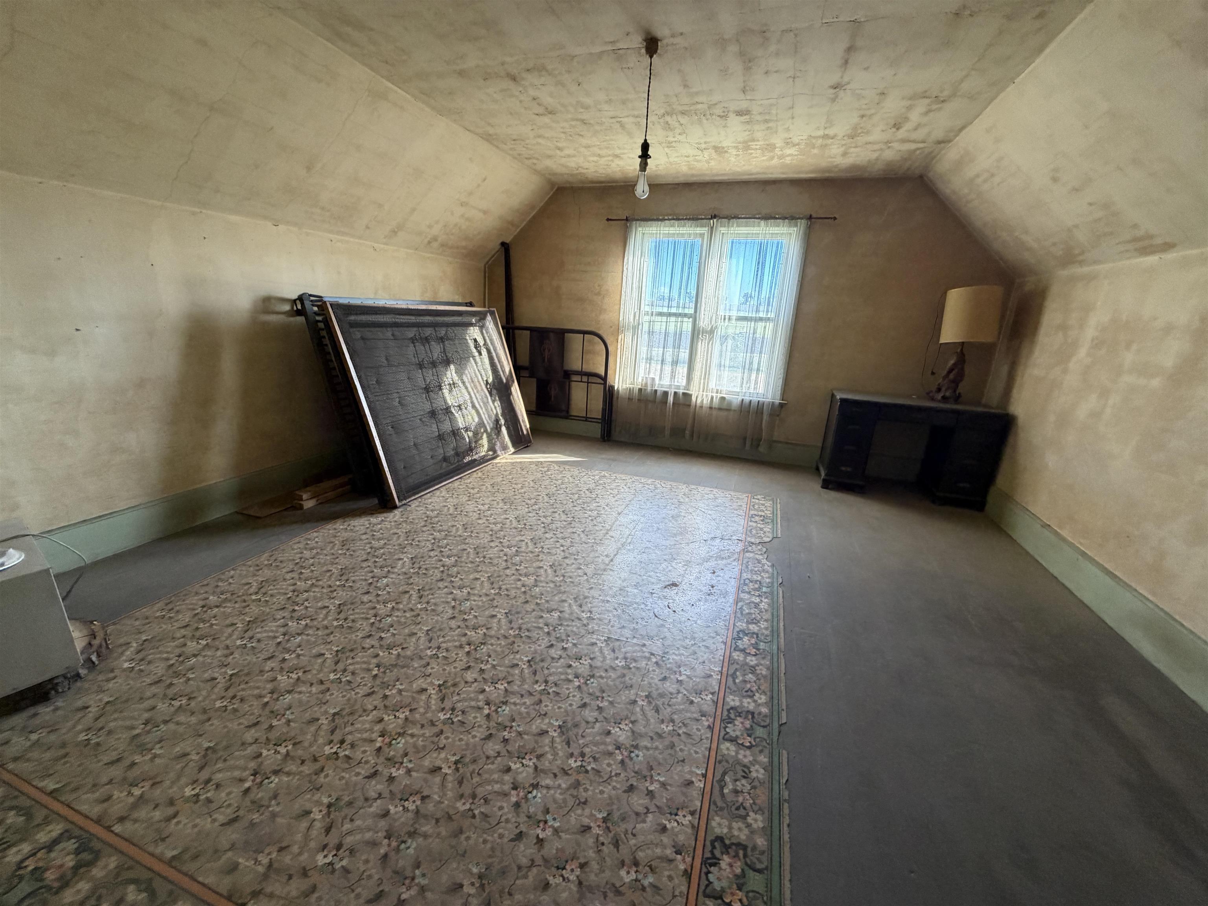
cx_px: 604
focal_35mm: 14
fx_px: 489
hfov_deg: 102.1
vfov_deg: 85.7
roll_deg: -2.0
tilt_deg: -15.5
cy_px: 453
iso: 320
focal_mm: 2.22
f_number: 2.2
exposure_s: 1/74
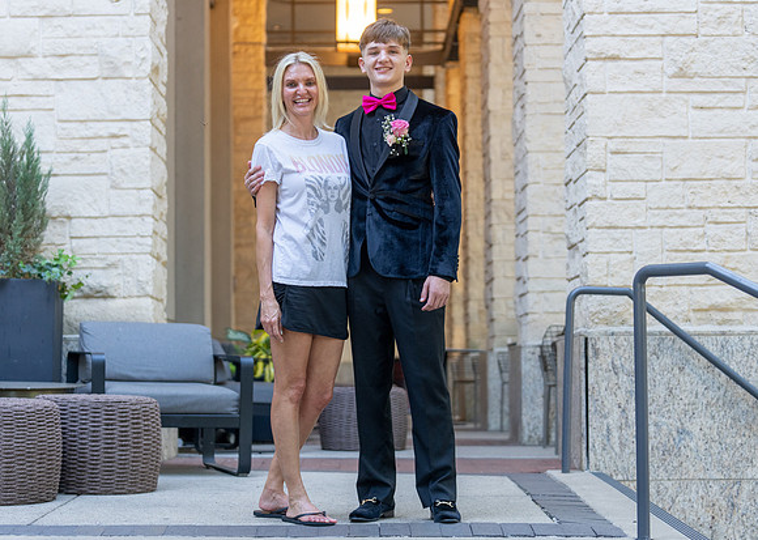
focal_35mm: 76
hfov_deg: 26.0
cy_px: 273
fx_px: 1640
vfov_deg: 18.7
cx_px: 364
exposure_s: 1/320
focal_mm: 70
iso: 1000
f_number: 2.8
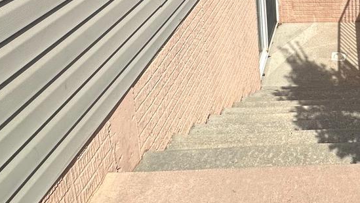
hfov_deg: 44.7
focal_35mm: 40
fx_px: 382
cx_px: 340
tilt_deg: -10.6
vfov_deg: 23.6
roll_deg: +1.1
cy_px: -102
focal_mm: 2.22
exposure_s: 1/3205
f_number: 2.2
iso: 50
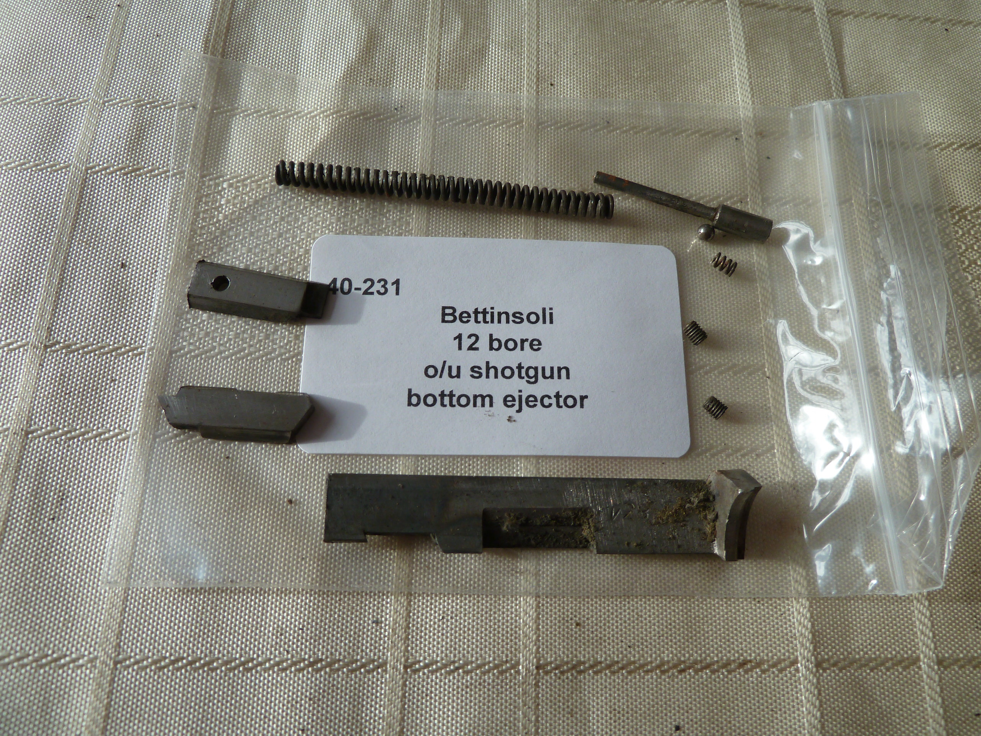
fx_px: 708
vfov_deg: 54.9
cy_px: 368
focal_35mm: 25
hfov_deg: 69.4
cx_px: 490
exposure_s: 1/50
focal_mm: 4.1
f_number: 3.3
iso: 80
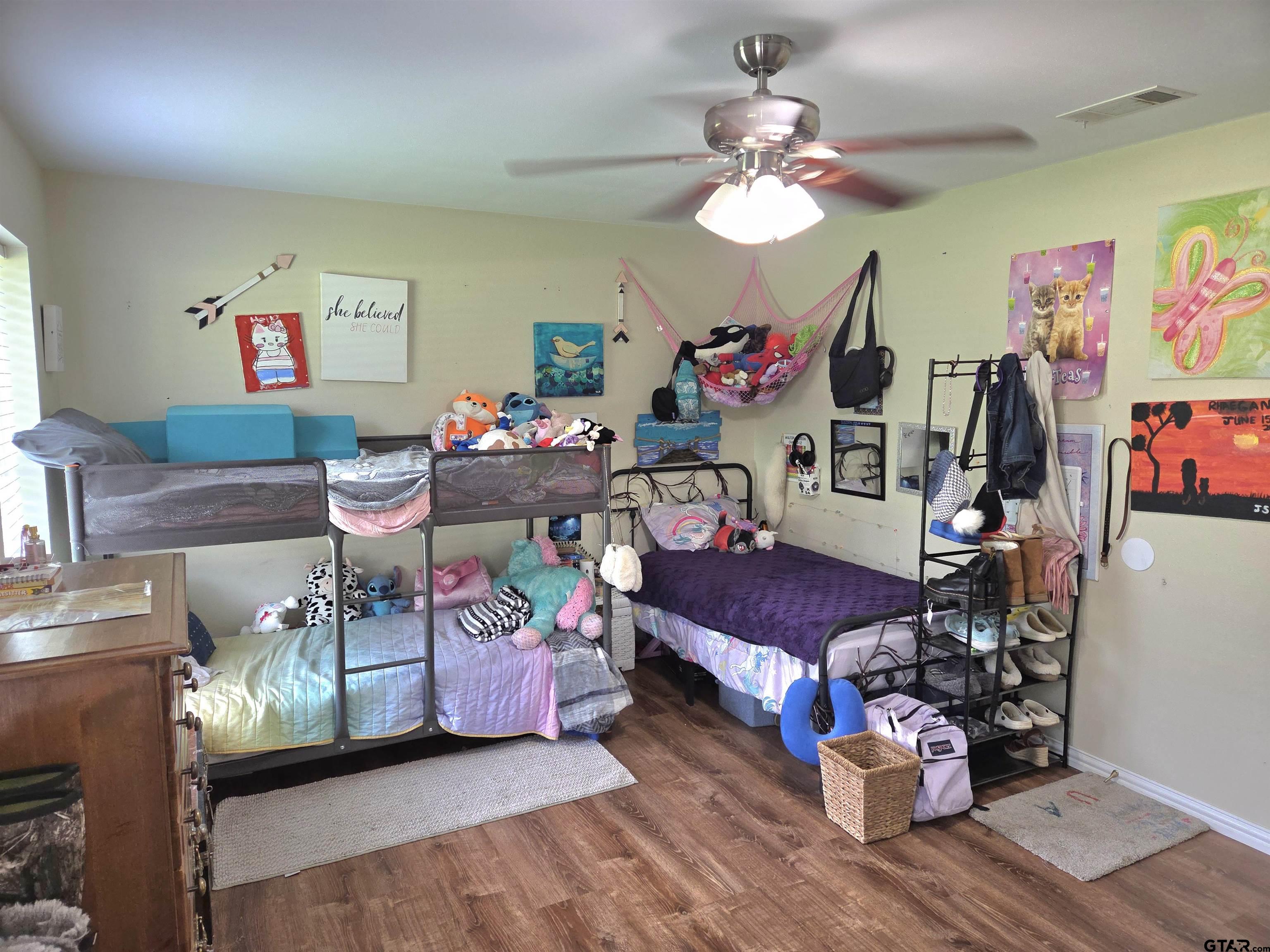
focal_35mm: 23
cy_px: 476
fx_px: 844
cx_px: 635
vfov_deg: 58.9
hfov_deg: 73.9
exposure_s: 1/60.2
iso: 80
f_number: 1.8
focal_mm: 5.4
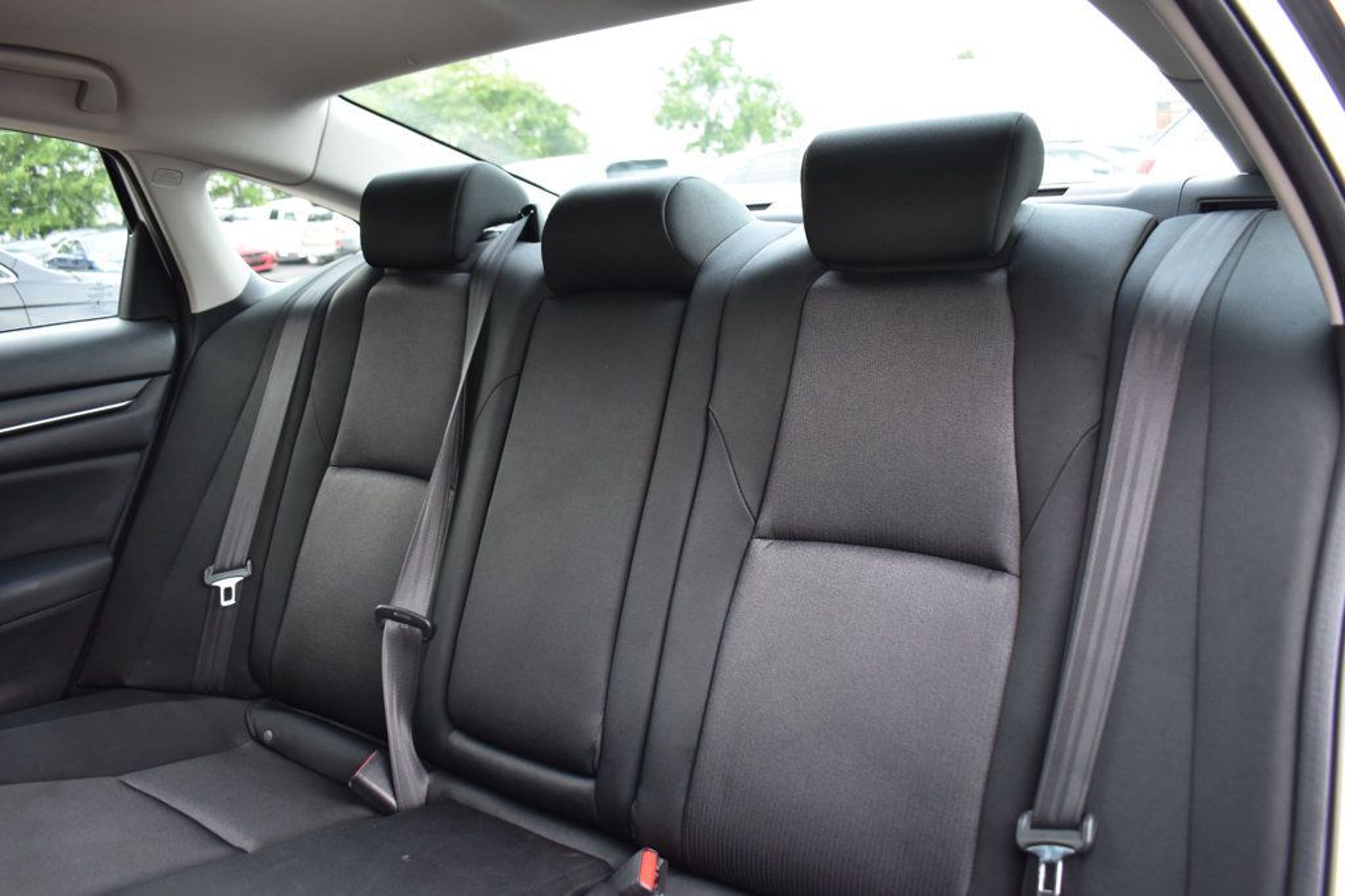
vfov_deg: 47.9
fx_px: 1008
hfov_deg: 67.4
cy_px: 448
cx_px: 672
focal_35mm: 27
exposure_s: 1/60
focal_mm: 18
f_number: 4
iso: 560
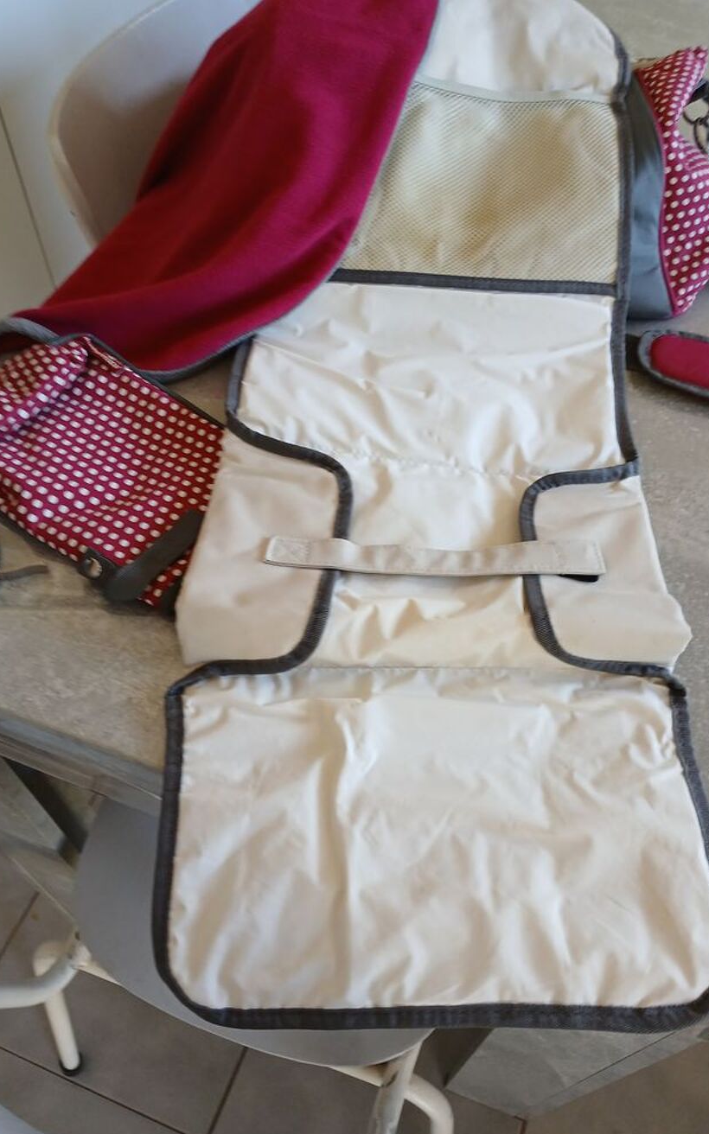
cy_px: 575
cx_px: 366
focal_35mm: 28
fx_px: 866
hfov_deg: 44.5
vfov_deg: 66.5
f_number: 1.8
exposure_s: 1/50
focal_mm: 3.98
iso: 125
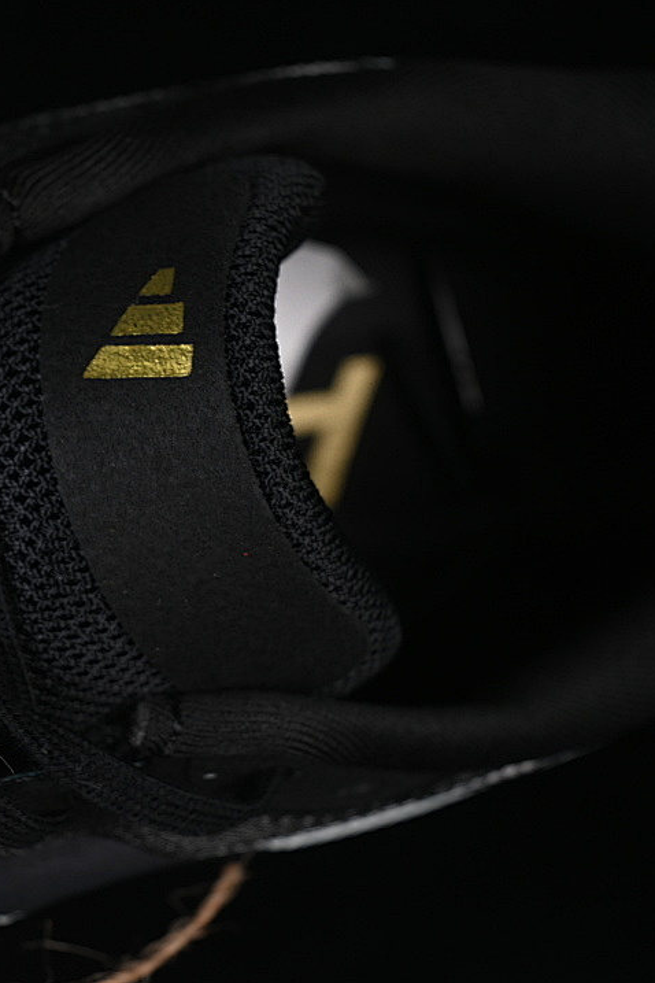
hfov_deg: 12.1
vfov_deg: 18.1
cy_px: 491
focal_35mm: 113
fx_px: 3084
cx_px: 132
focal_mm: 50
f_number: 6.3
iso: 160
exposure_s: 1/60
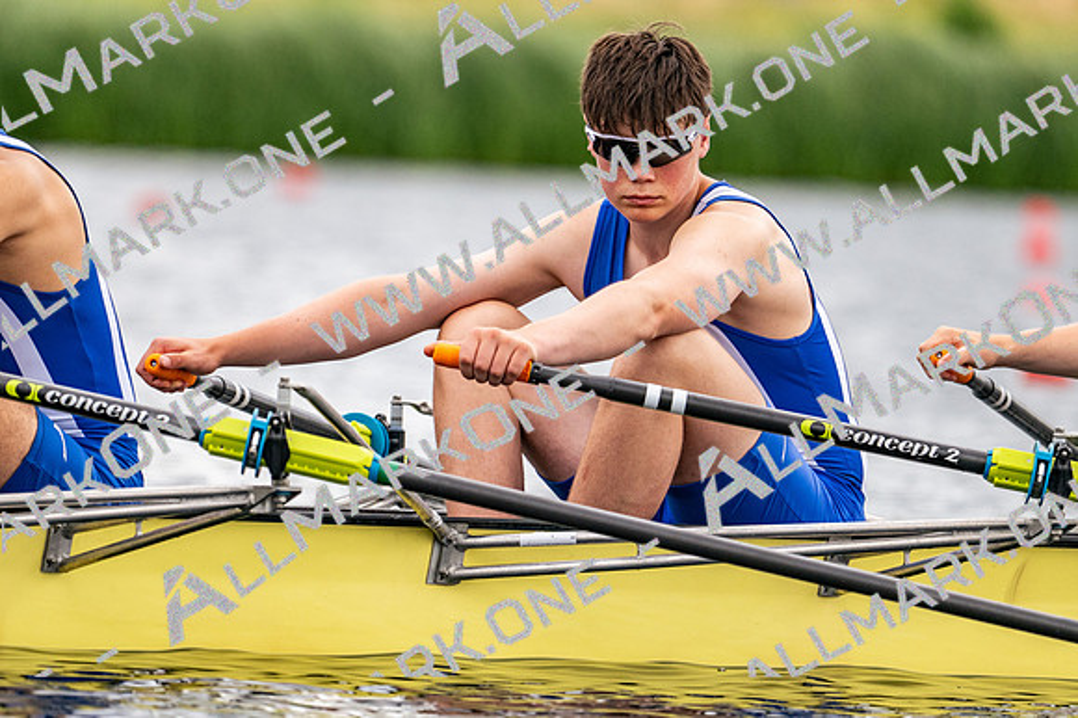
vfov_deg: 2.3
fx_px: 17956
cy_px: 359
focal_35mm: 600
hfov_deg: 3.4
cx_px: 539
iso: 500
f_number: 4.5
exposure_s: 1/2500
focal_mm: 400
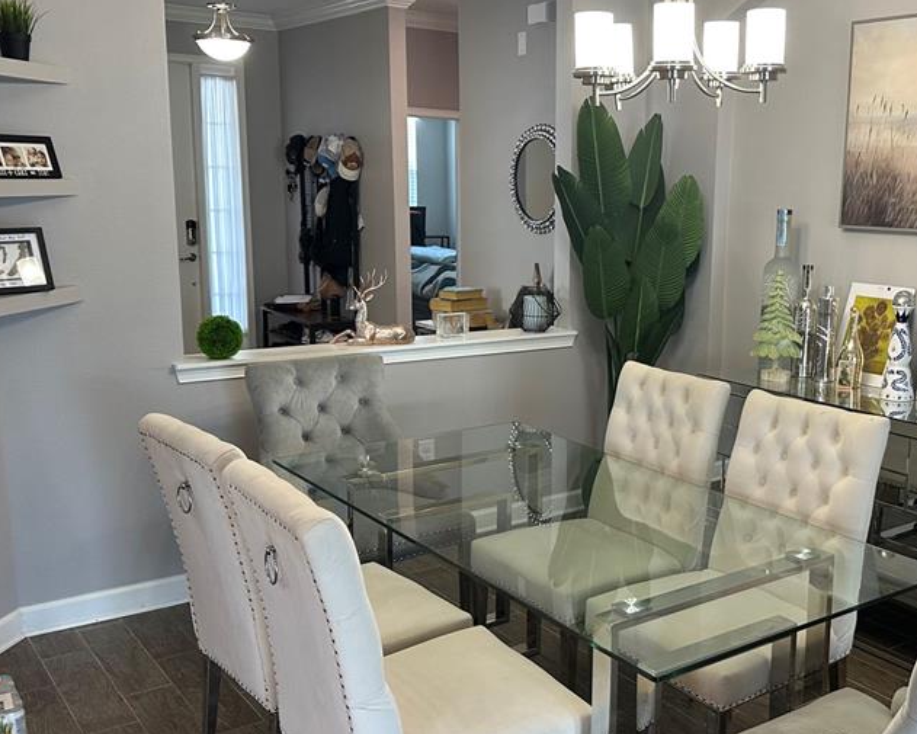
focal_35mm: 38
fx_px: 1031
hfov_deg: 47.1
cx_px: 613
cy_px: 368
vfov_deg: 39.2
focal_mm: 6.86
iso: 160
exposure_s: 1/60
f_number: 1.78
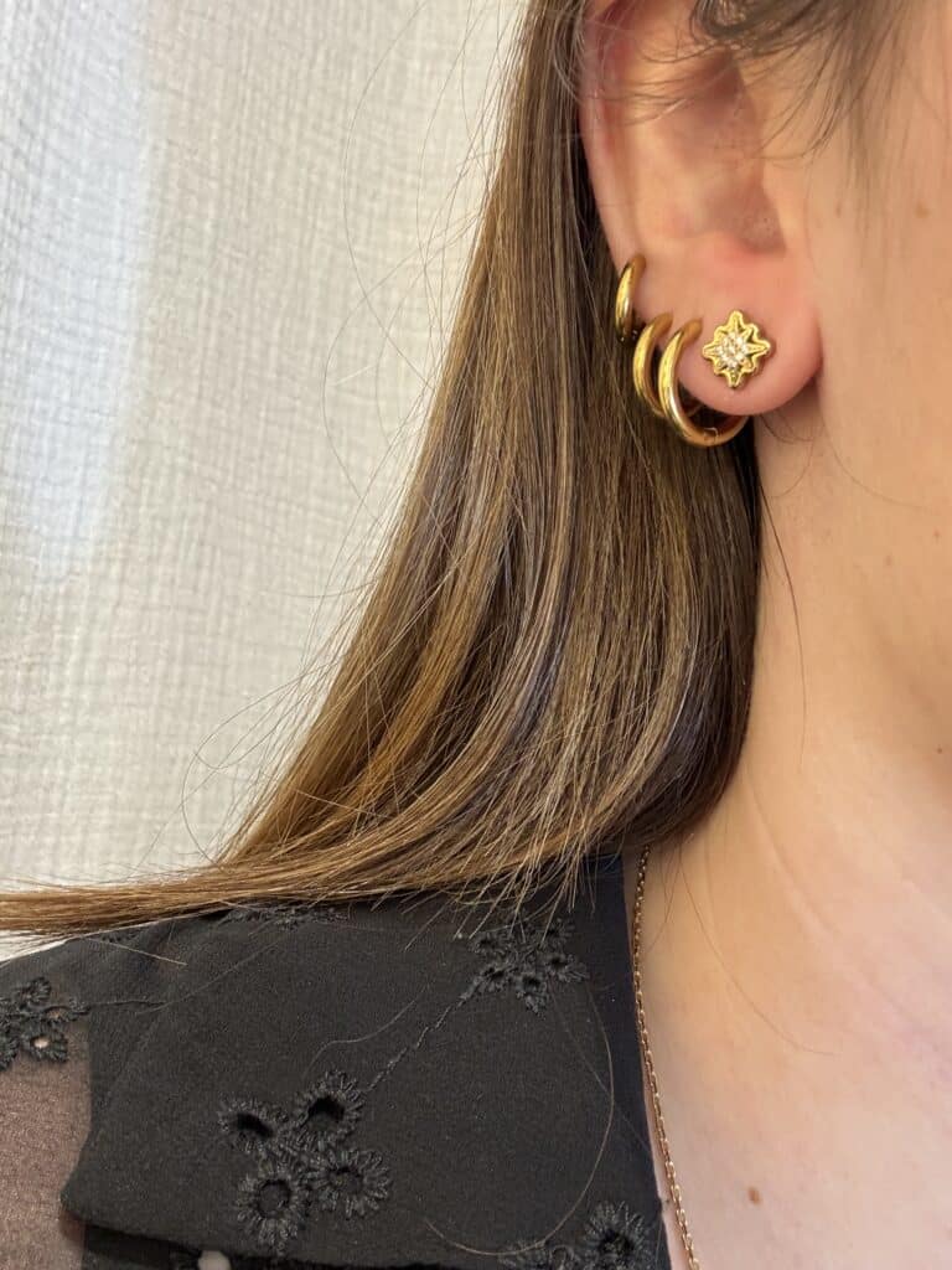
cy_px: 635
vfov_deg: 60.0
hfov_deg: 46.8
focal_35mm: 30
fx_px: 1100
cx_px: 476
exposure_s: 1/50
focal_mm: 2.69
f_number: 1.9
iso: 160
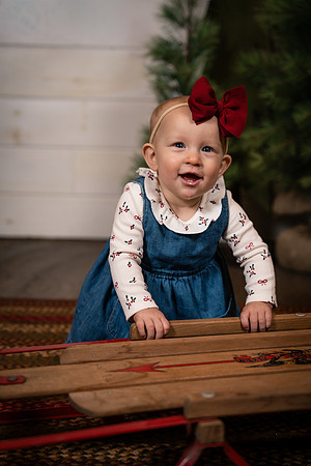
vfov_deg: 36.2
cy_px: 233
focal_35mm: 55
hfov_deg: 24.6
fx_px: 713
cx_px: 156
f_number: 2.8
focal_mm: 55
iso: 200
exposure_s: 1/250
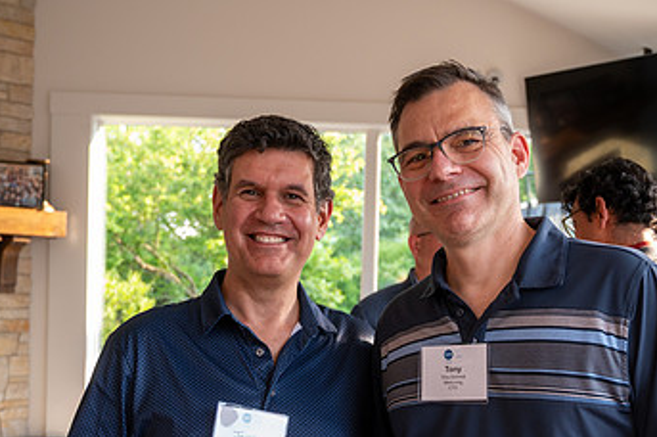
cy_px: 307
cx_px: 406
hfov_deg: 40.1
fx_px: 893
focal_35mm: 49
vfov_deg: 27.2
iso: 640
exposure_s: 1/125
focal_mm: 29
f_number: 4
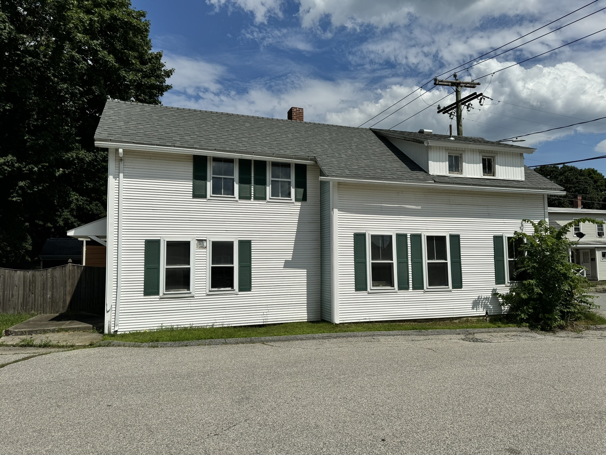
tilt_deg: +4.3
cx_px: 303
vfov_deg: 56.8
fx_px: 420
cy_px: 228
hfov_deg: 71.6
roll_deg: -0.6
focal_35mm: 24
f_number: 1.78
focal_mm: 6.76
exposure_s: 1/15152
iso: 80
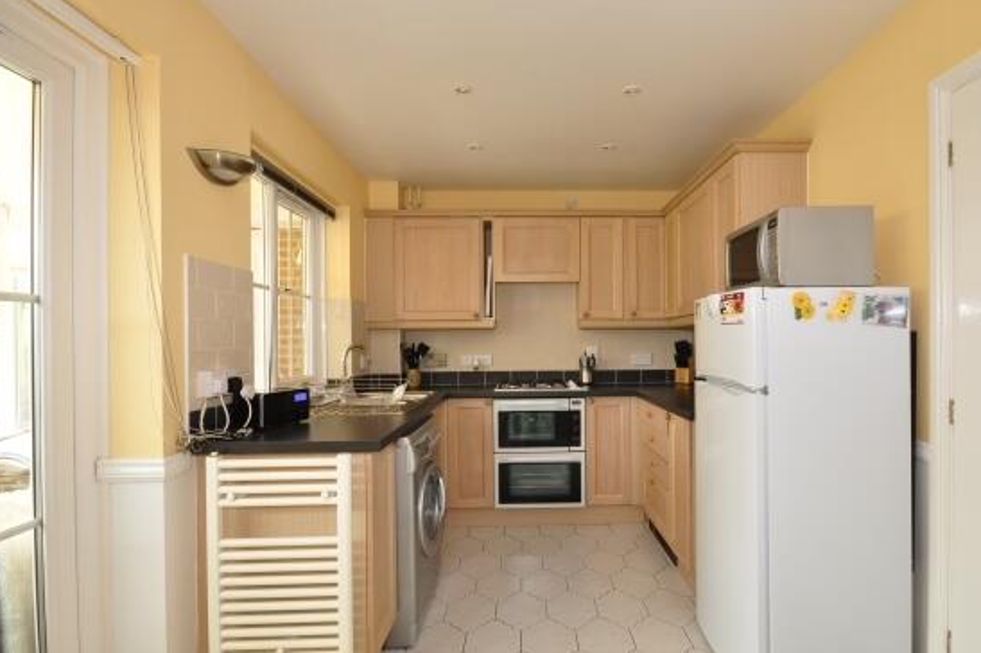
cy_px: 335
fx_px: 463
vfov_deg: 70.4
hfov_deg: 93.1
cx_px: 533
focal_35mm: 17
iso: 200
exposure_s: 4
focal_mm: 10
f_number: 11
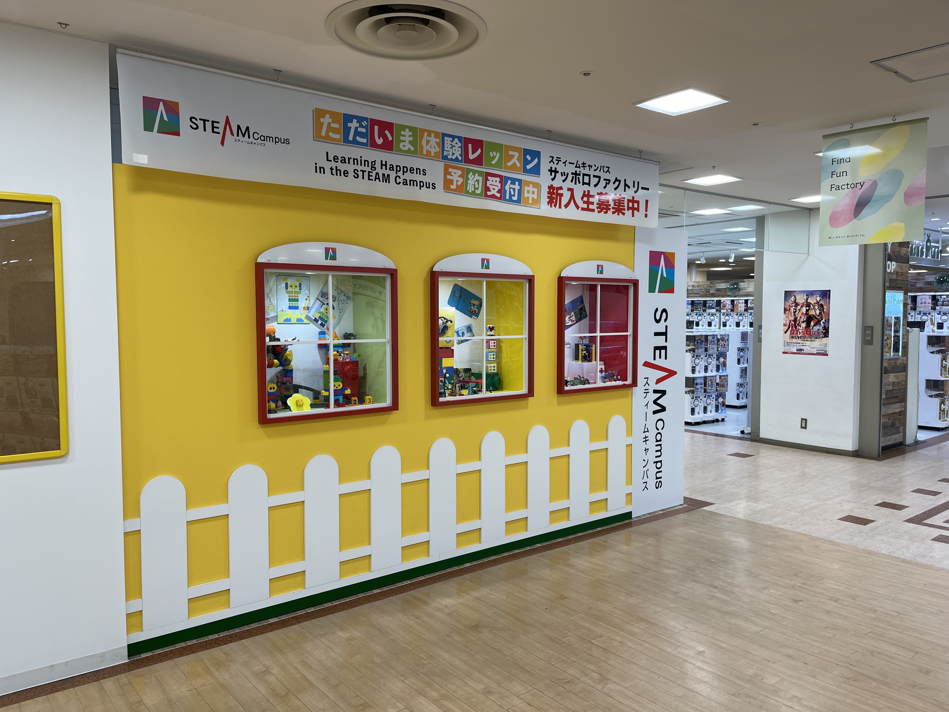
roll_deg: +0.6
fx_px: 713
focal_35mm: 26
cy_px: 356
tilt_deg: -3.3
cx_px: 474
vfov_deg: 53.1
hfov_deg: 67.3
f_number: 1.6
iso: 32
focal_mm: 5.1
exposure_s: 1/120
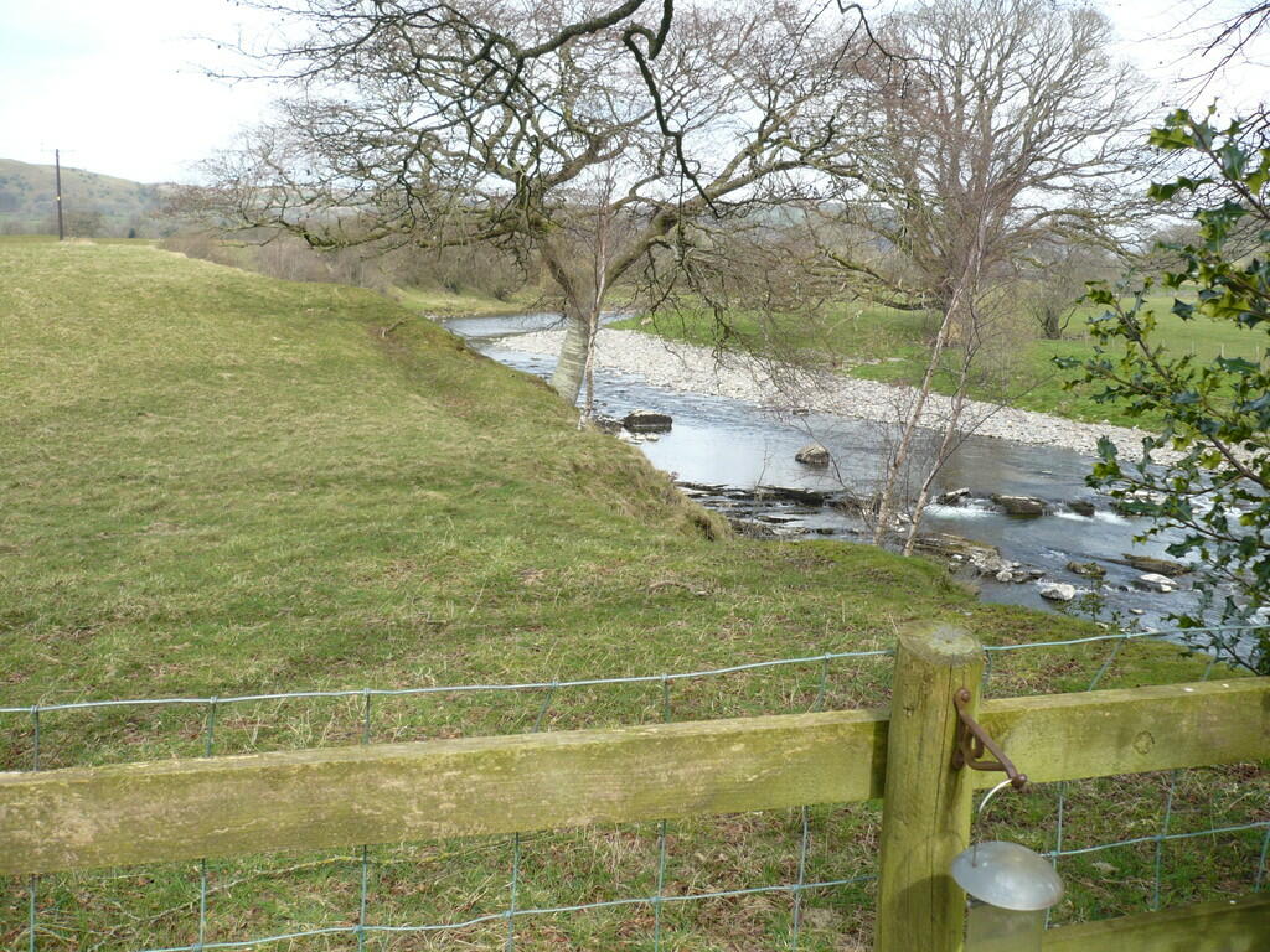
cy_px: 476
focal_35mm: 35
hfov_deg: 52.6
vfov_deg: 40.7
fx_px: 1284
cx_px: 635
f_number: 2.8
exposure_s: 1/400
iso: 100
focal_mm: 5.8
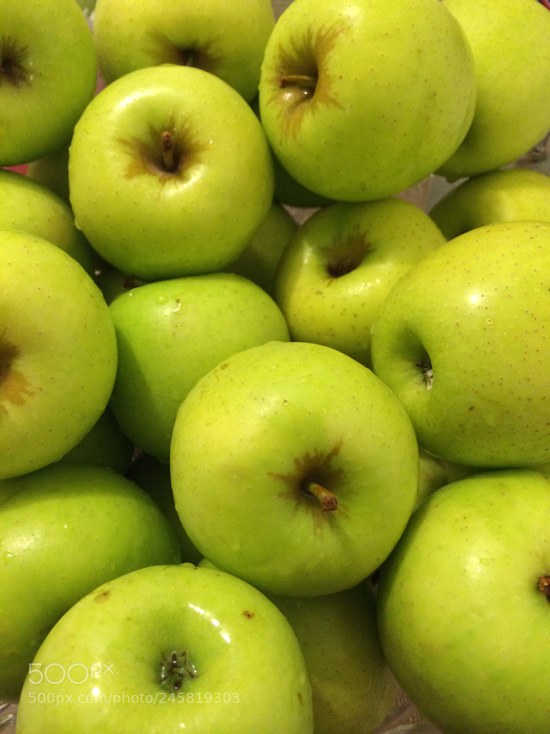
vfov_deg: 60.0
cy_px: 367
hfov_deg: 46.8
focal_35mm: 30
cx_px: 275
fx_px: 636
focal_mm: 4.12
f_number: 2.2
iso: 320
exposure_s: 1/33
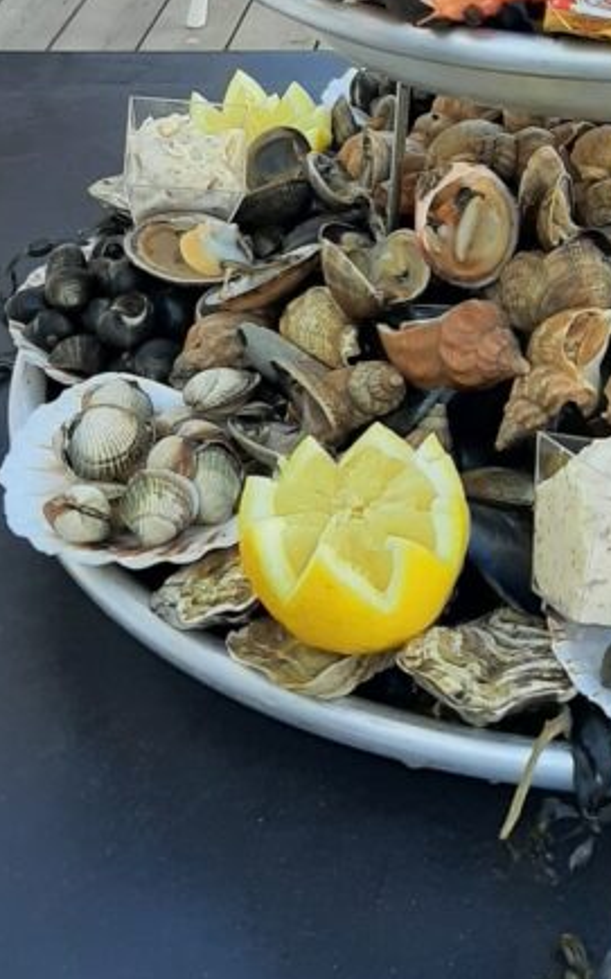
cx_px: 676
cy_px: 189
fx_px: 1733
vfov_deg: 30.7
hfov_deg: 19.2
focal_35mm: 65
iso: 40
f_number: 1.7
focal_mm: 3.93
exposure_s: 1/463
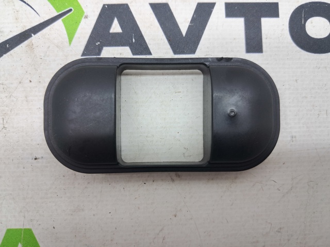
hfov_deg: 65.4
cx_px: 165
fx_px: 257
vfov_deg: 51.3
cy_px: 124
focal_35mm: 27
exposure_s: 1/60
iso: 64
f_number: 1.8
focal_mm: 4
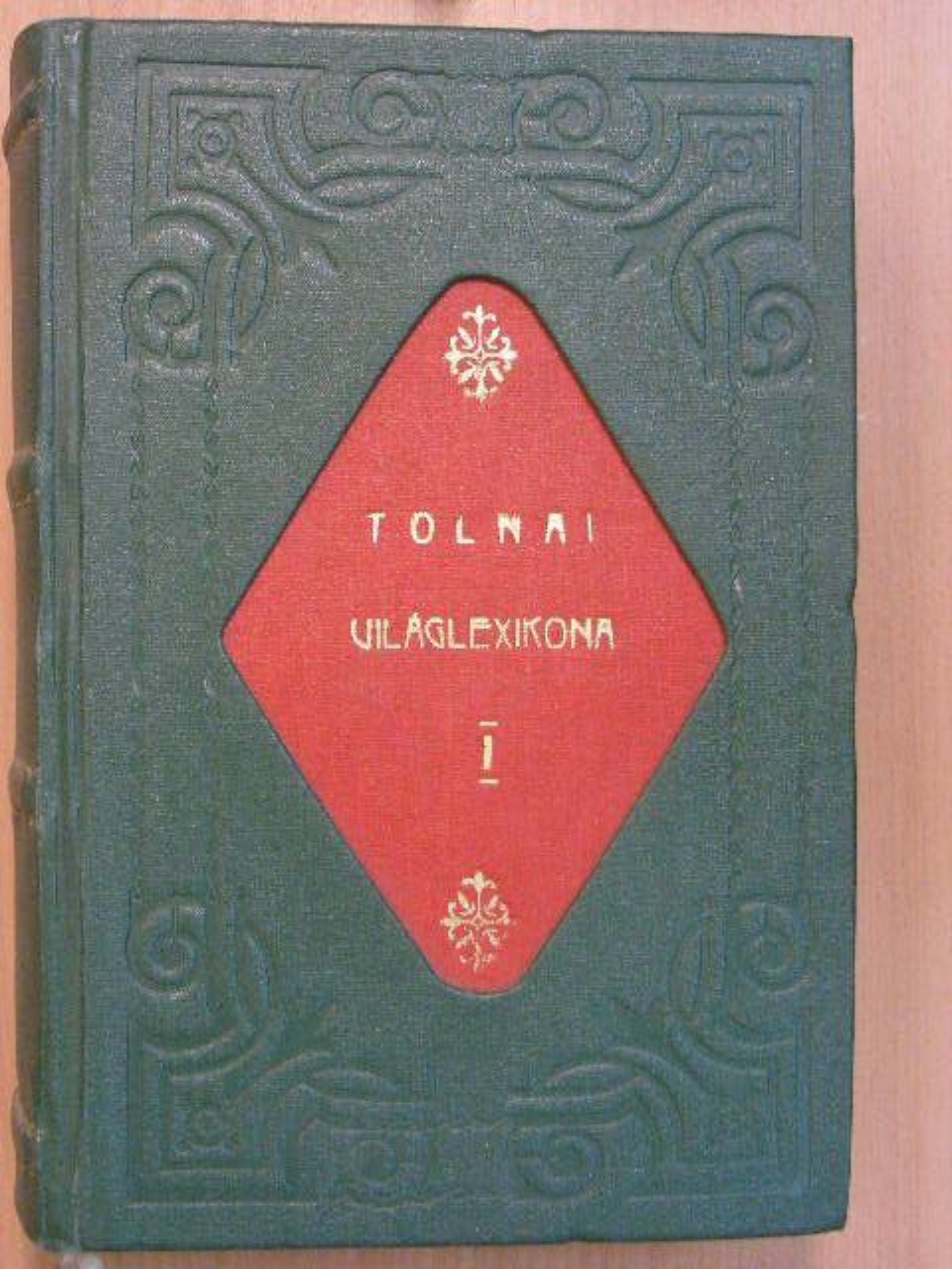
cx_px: 476
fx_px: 1943
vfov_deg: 36.2
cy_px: 634
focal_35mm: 53
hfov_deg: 27.5
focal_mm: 8.8
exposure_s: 1/19
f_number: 3.5
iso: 200
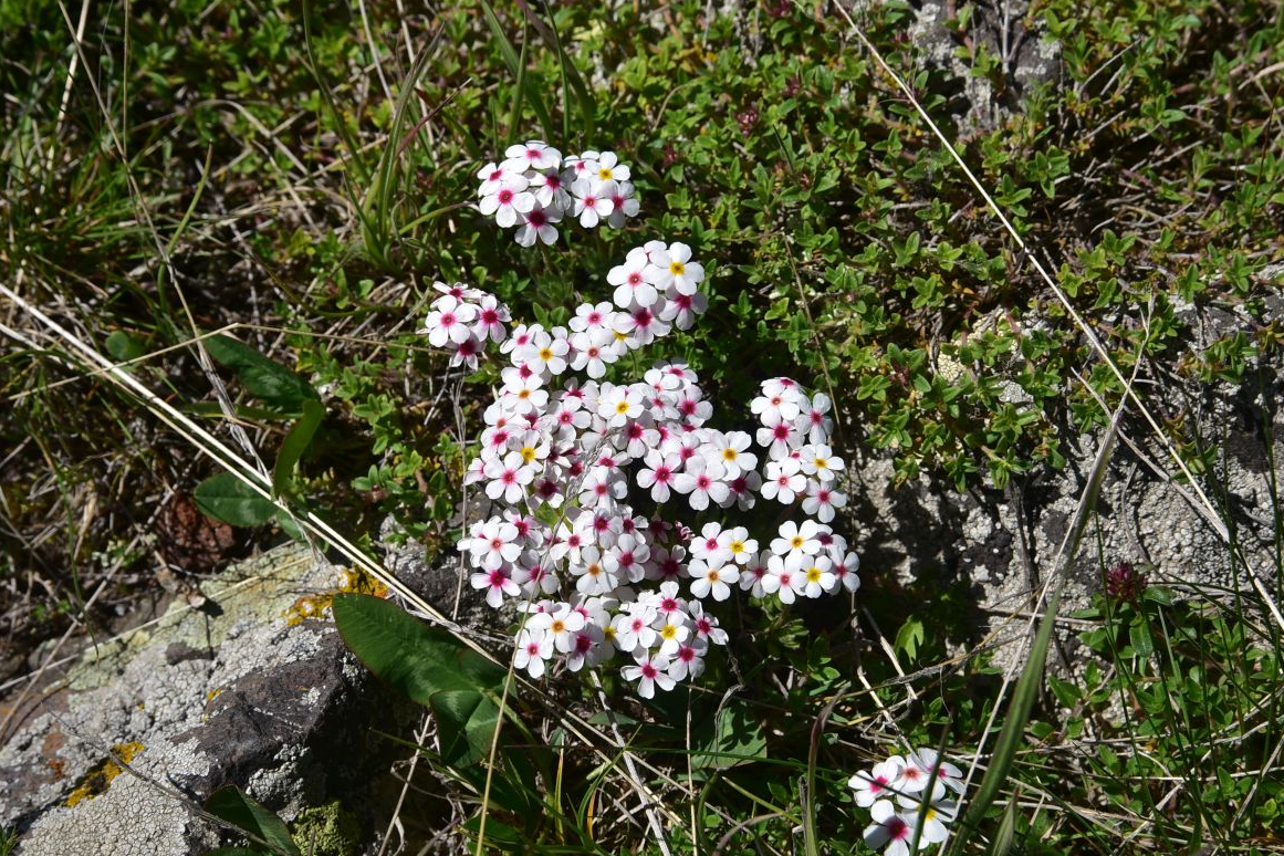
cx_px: 641
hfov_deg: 35.6
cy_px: 458
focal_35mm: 56
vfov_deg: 24.2
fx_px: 1997
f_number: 16
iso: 100
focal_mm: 50
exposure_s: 1/125
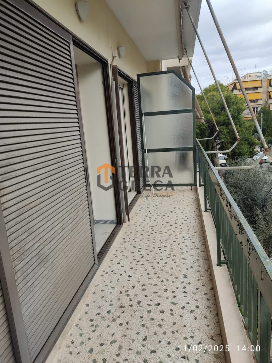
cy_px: 182
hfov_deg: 53.1
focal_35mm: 26
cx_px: 136
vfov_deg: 67.3
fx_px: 272
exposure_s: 1/299
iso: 100
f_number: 1.79
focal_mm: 4.74
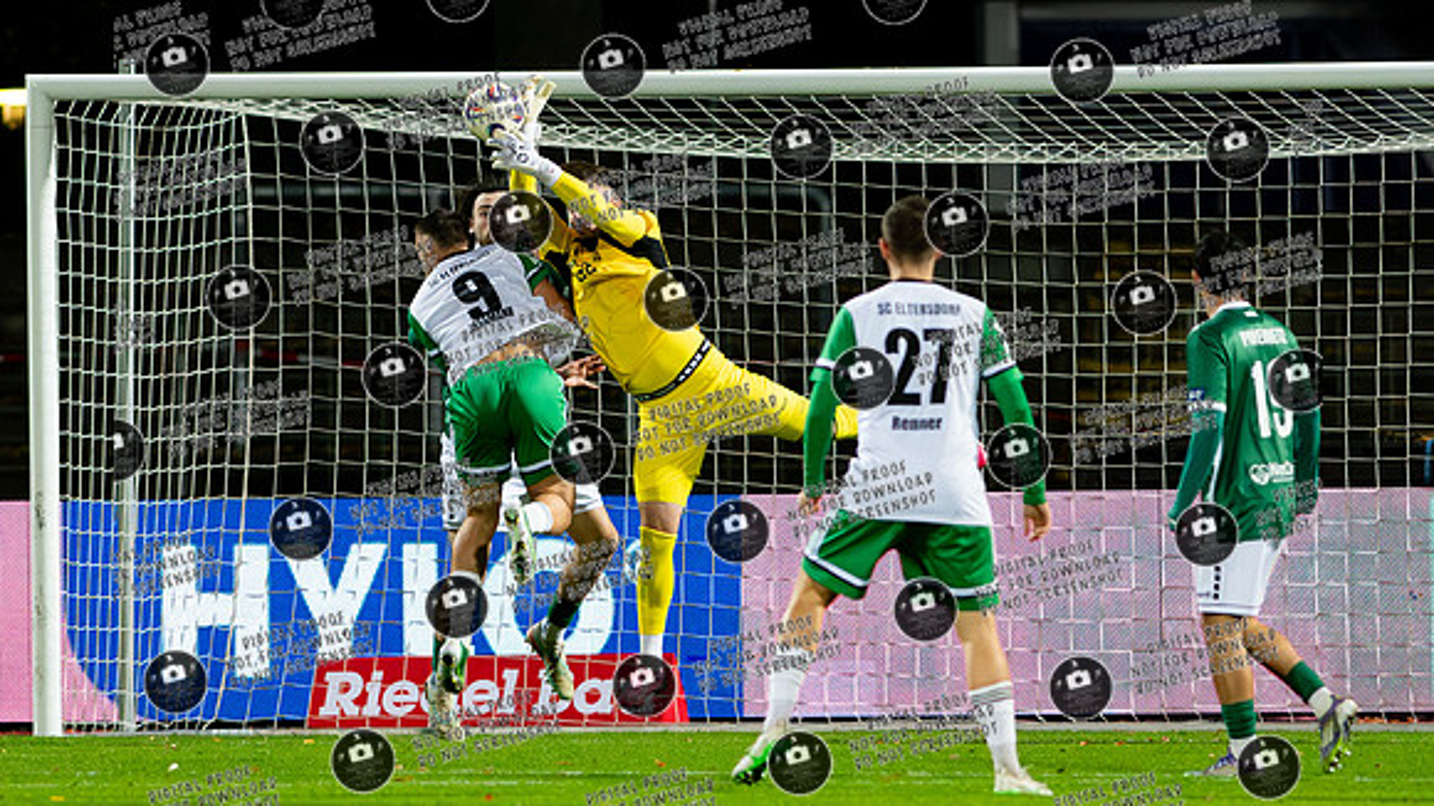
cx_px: 574
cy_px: 245
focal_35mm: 796
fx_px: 30244
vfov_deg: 1.5
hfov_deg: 2.7
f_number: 3.5
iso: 5000
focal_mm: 300
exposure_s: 1/1250
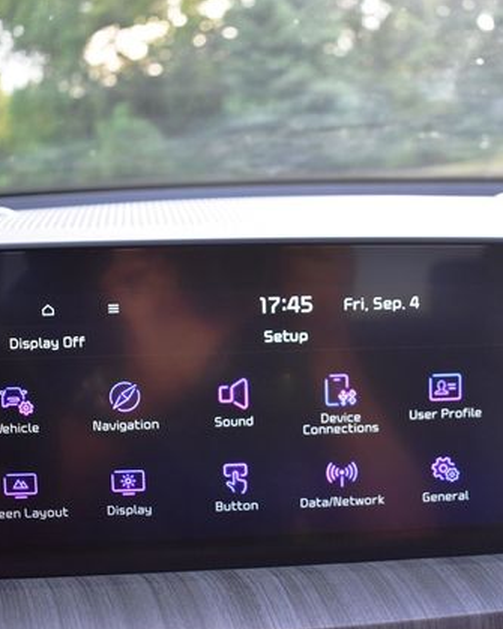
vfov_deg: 42.9
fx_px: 800
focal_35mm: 43
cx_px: 302
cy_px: 314
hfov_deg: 34.8
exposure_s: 1/250
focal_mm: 20
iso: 800
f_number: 3.8
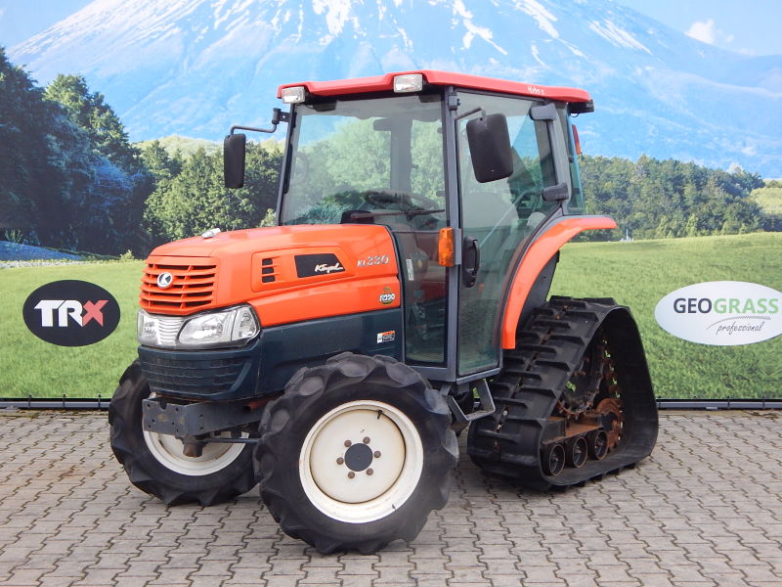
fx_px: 1084
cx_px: 391
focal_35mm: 48
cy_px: 294
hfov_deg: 39.7
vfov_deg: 30.3
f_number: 3.7
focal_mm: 8.6
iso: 200
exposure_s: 1/30
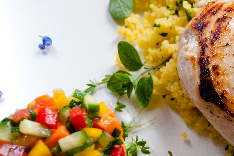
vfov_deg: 8.3
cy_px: 138
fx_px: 1071
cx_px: 278
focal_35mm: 165
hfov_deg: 12.2
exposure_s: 1/60
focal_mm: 42
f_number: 7.1
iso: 400
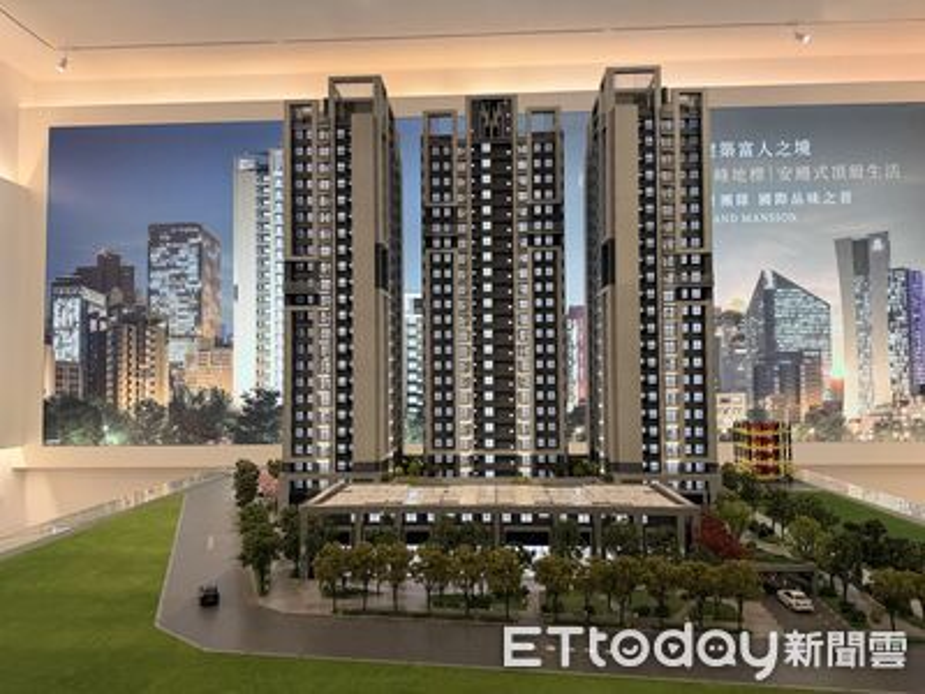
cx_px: 462
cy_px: 347
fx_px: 641
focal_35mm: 24
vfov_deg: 56.8
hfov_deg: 71.6
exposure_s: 1/74
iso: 80
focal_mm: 6.76
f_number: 1.78
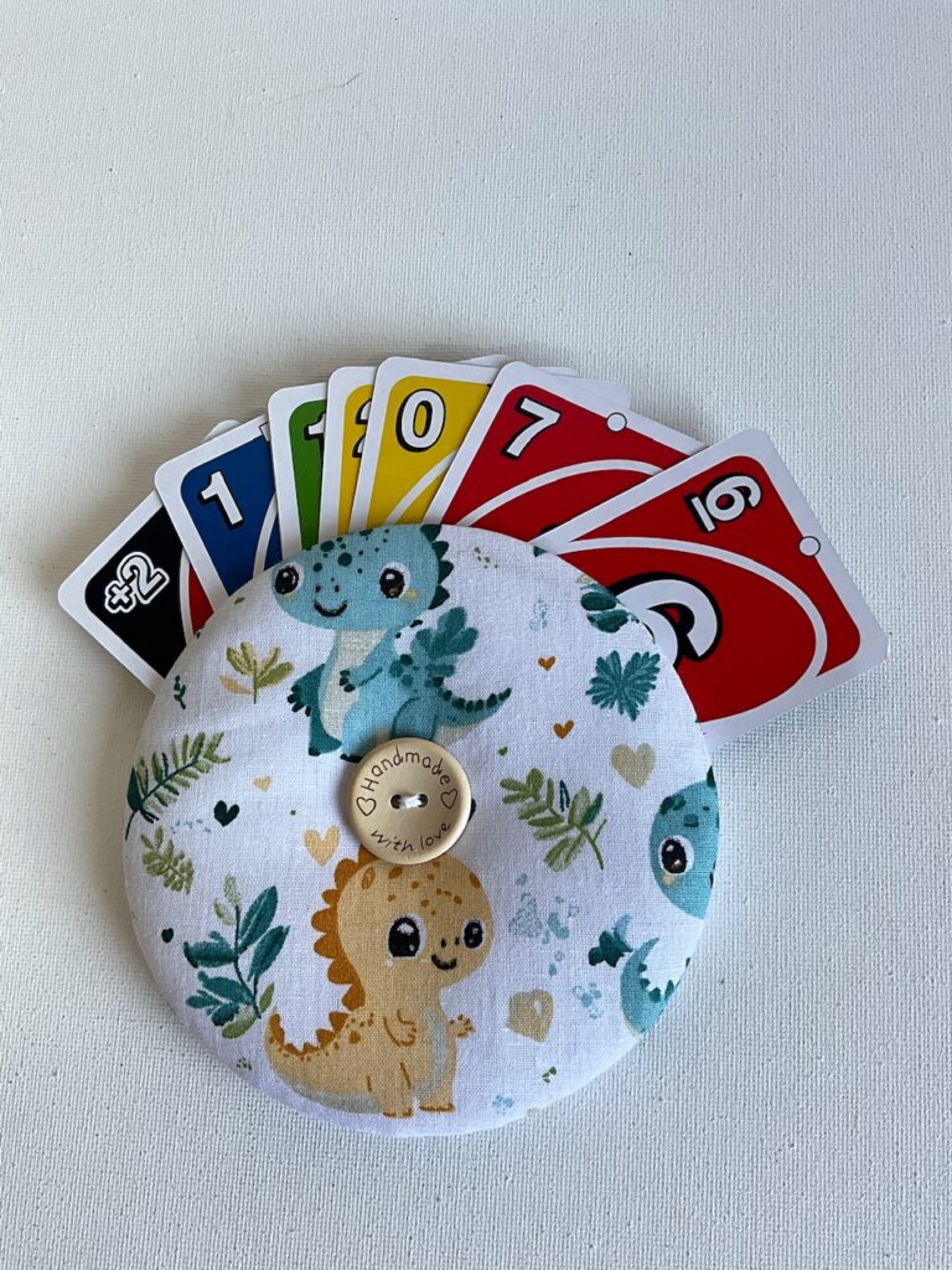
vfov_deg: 61.7
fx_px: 1063
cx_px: 476
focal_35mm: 29
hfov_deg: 48.2
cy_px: 635
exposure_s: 1/100
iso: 25
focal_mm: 3
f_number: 1.8
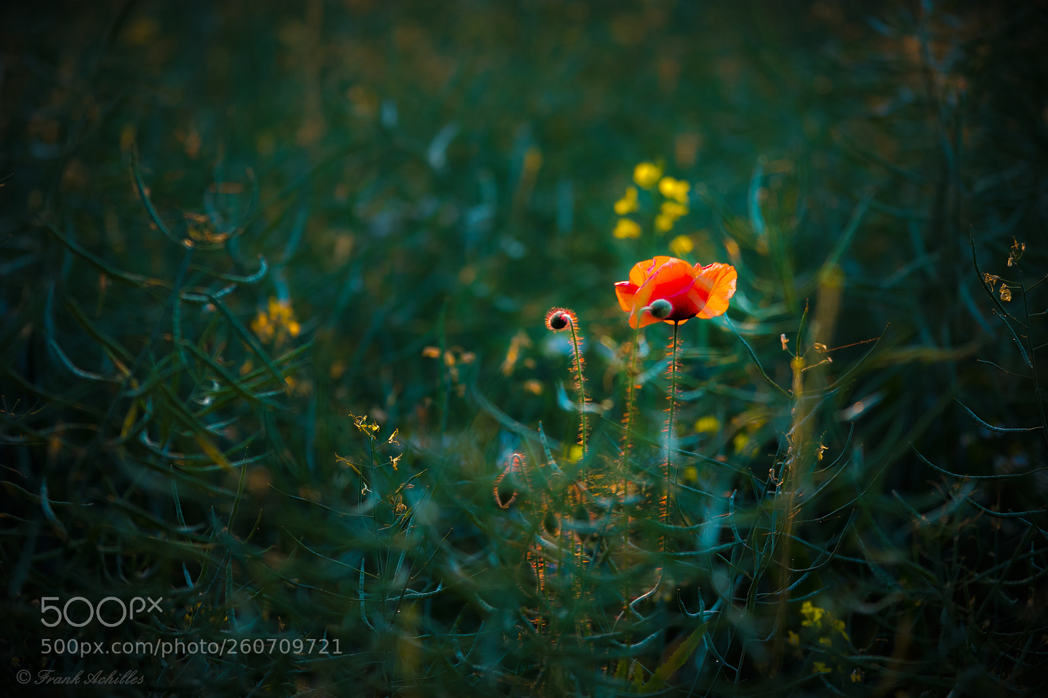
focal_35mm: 225
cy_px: 349
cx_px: 524
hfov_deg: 9.2
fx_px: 6548
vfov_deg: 6.1
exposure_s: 1/250
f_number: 2.8
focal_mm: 150
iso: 400
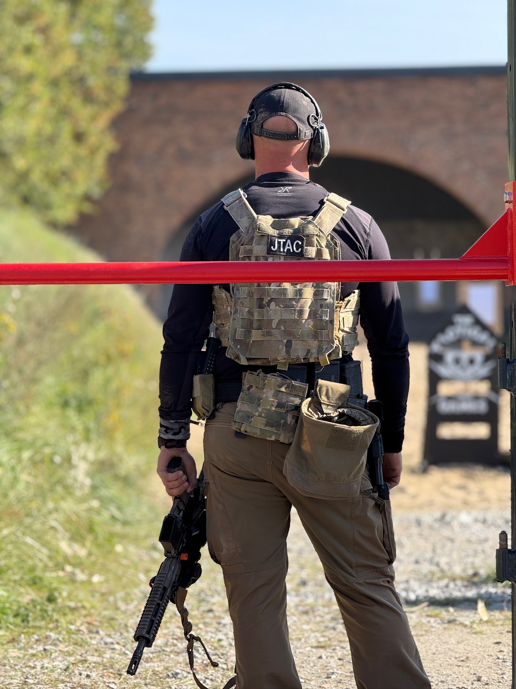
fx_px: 2385
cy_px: 344
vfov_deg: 16.4
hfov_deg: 12.3
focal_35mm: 120
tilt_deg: -0.2
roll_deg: +1.1
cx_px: 258
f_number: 2.8
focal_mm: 15.66
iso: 64
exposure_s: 1/655
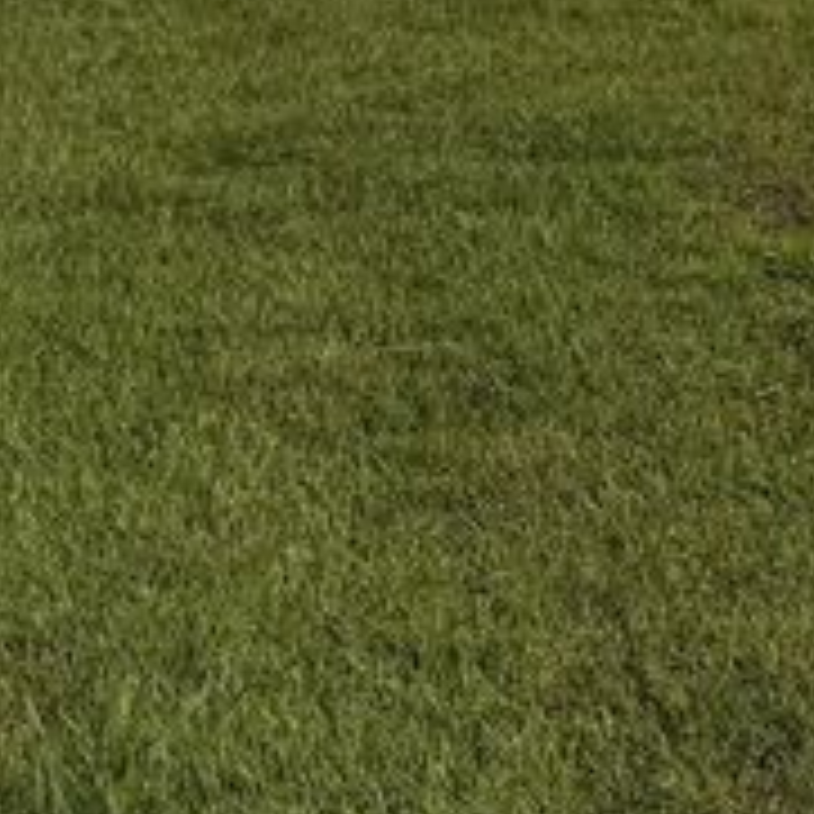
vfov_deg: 13.1
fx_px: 3193
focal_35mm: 120
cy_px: -652
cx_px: 783
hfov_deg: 14.3
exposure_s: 1/9091
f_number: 1.78
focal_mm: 6.76
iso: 80
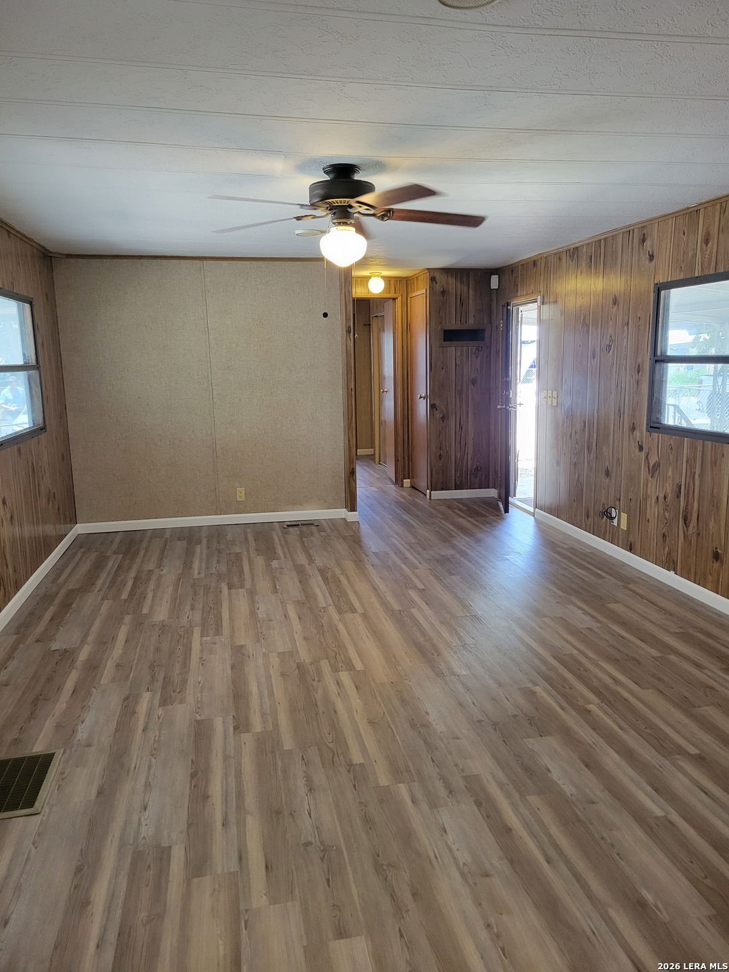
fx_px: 730
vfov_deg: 67.3
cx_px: 364
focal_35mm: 26
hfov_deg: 53.1
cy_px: 486
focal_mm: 5.4
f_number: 1.8
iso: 320
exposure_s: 1/120
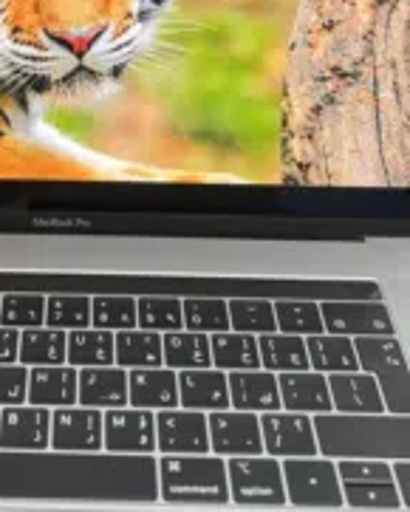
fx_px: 849
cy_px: 93
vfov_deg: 32.5
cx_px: 76
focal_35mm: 56
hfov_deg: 26.6
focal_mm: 5.7
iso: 160
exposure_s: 1/50
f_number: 1.5
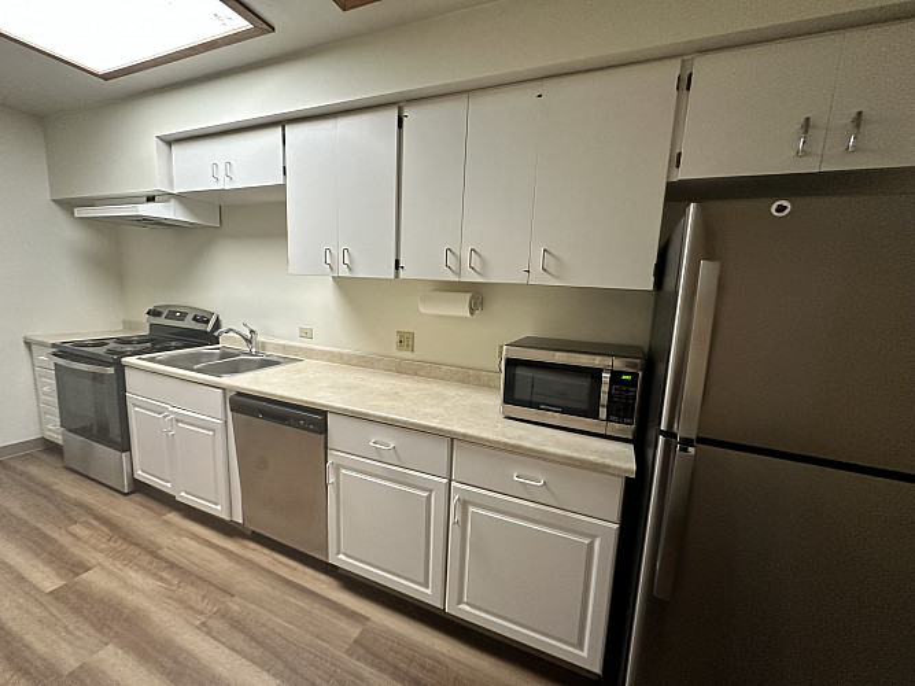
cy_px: 343
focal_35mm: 14
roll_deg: -2.6
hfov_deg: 102.1
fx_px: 370
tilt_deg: -7.1
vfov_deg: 85.7
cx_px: 458
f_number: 2.2
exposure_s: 1/60
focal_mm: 2.22
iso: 400
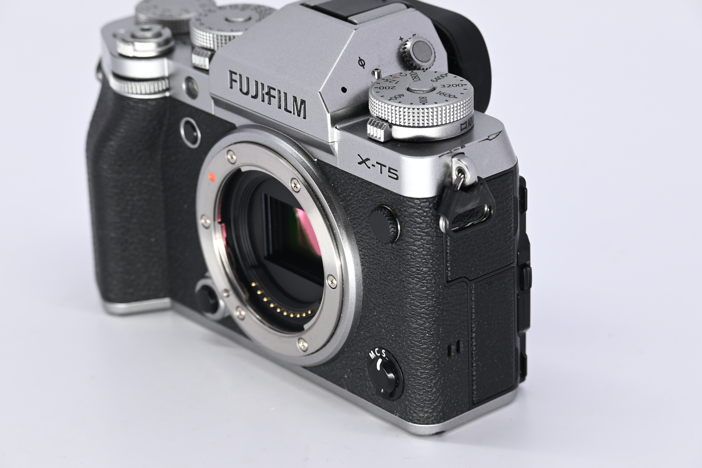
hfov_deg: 16.3
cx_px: 351
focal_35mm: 126
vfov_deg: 10.9
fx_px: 2457
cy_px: 234
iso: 500
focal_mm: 84
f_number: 9
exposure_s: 1/200
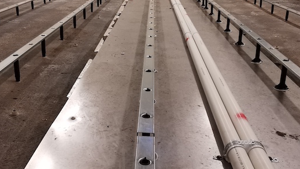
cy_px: 79
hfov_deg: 47.3
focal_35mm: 43
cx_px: 140
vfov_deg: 27.7
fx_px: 342
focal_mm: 2.35
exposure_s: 1/50
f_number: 2.2
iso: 125
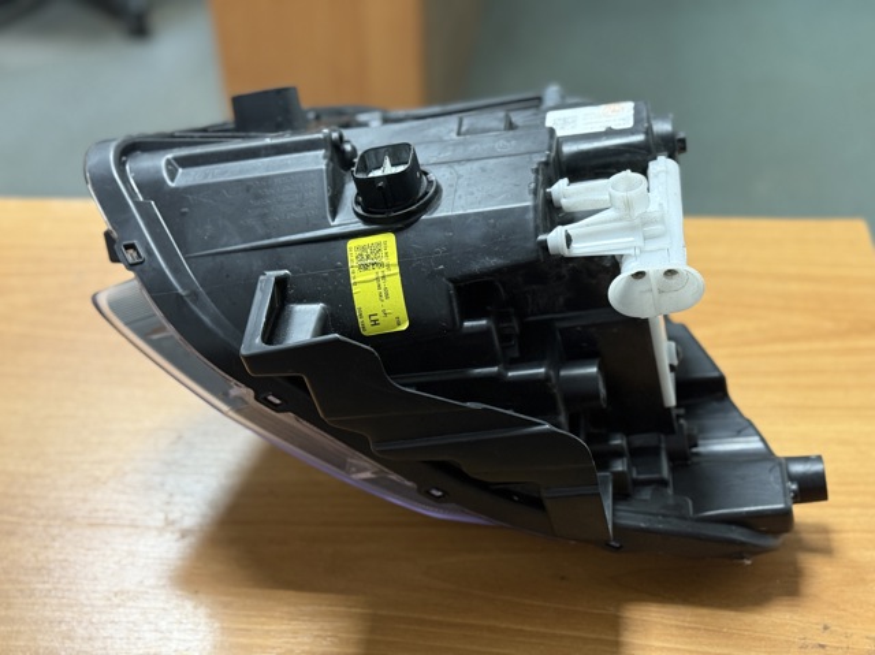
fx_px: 1212
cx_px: 438
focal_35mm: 48
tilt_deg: -37.4
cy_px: 328
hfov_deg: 39.7
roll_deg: +2.3
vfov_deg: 30.2
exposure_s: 1/50
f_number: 1.78
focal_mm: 6.76
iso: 200
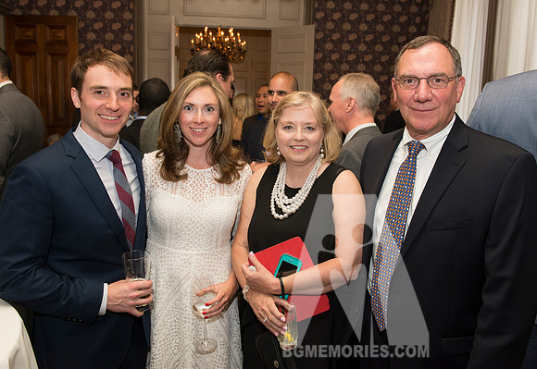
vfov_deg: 43.1
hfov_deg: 59.7
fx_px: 468
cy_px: 171
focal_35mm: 31
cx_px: 274
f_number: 5.6
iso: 1000
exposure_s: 1/60
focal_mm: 27
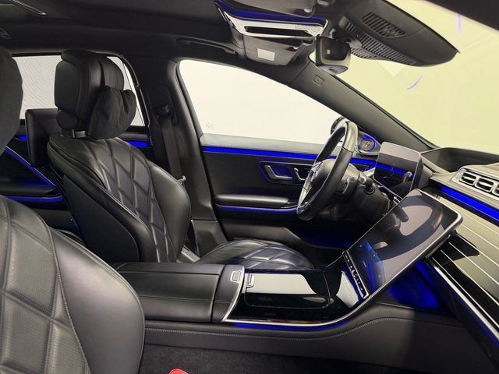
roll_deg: -2.6
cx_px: 250
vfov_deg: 56.8
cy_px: 187
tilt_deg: -13.2
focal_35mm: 24
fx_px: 346
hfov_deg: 71.6
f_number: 1.78
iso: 200
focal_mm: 6.76
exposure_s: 1/60
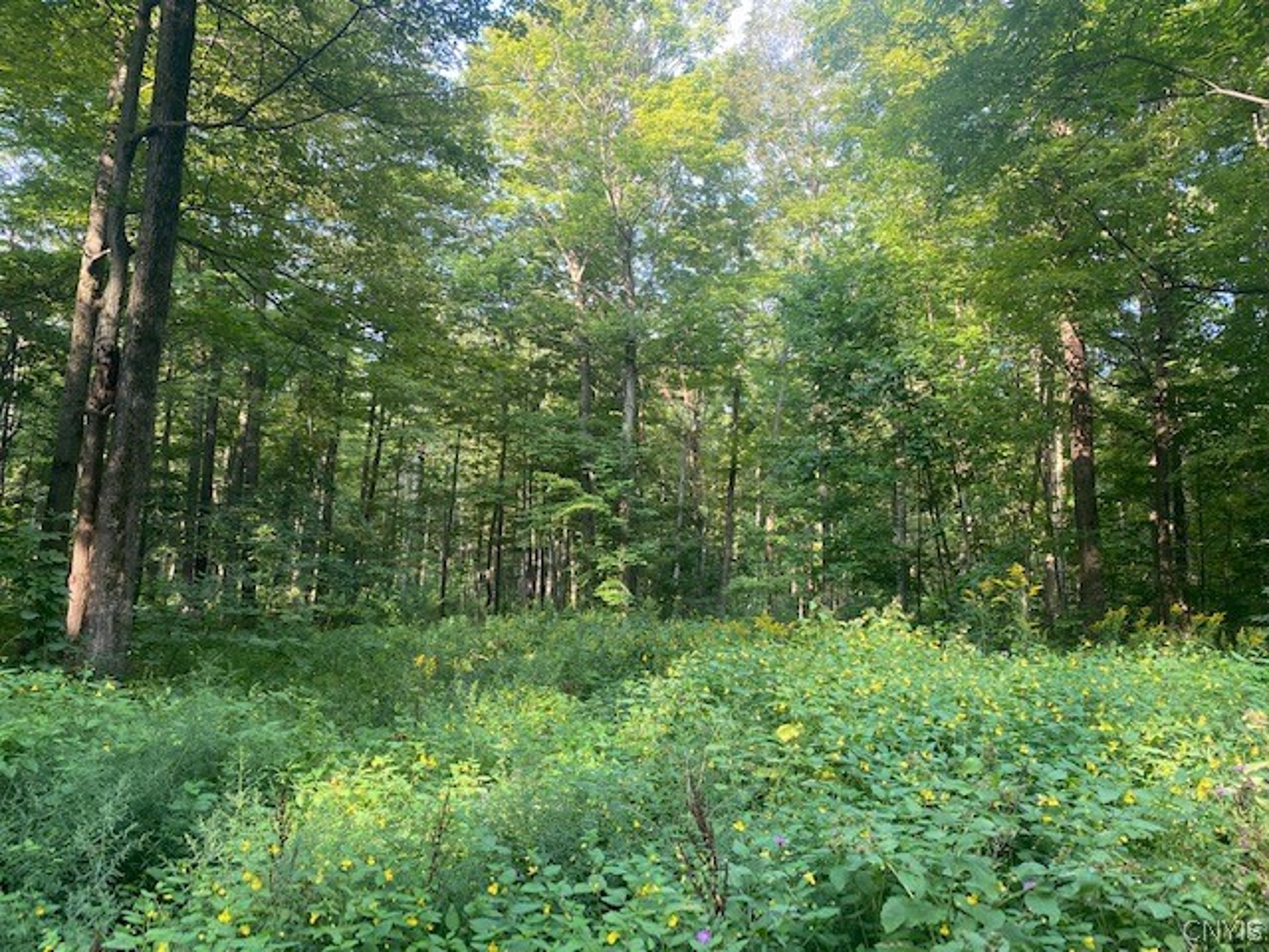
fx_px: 953
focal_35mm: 26
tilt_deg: +7.9
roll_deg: -1.5
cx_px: 634
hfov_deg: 67.3
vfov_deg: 53.1
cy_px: 476
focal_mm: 4.25
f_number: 1.8
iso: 50
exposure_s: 1/121
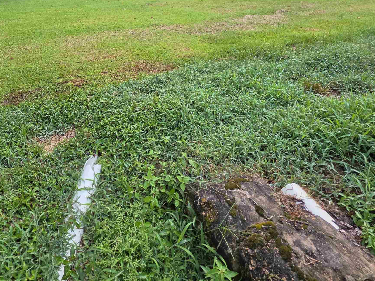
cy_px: 39
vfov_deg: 53.1
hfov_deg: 70.1
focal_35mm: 23
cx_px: 104
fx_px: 249
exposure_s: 1/120
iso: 100
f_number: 1.9
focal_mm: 2.2
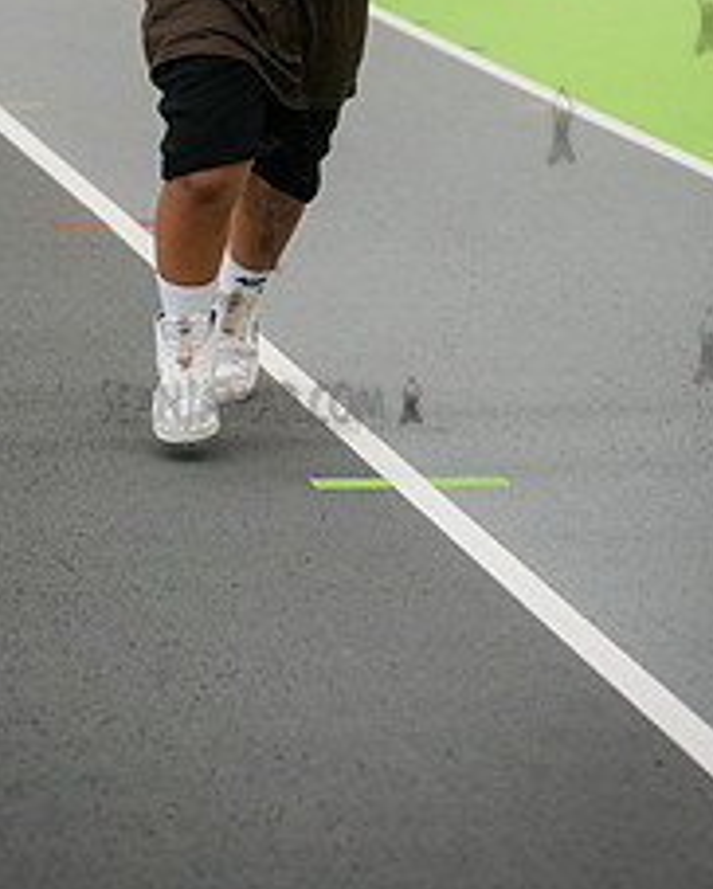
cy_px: 16
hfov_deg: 9.0
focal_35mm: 171
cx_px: 266
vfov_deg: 11.2
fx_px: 4505
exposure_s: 1/1600
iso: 6400
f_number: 4
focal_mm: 92
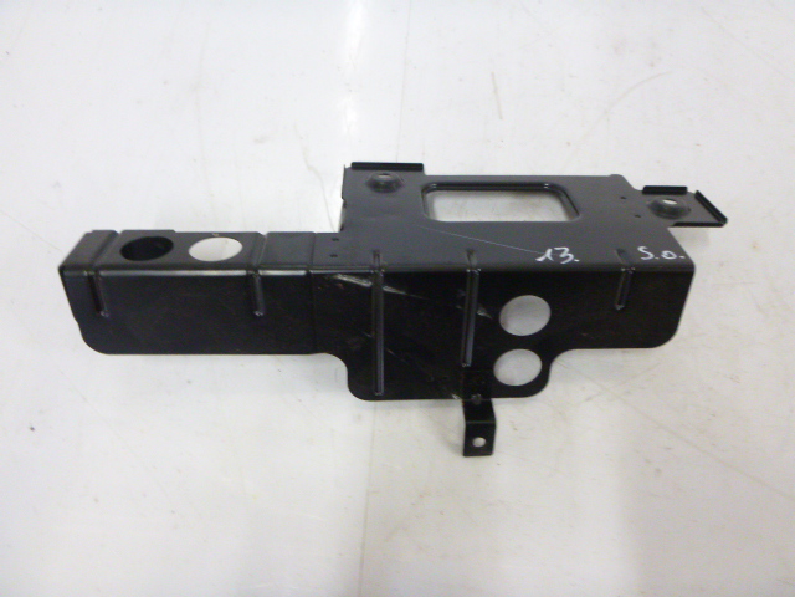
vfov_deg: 48.2
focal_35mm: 29
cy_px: 298
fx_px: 666
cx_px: 398
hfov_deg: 61.7
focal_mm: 5.2
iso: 400
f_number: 4.1
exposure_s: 1/8
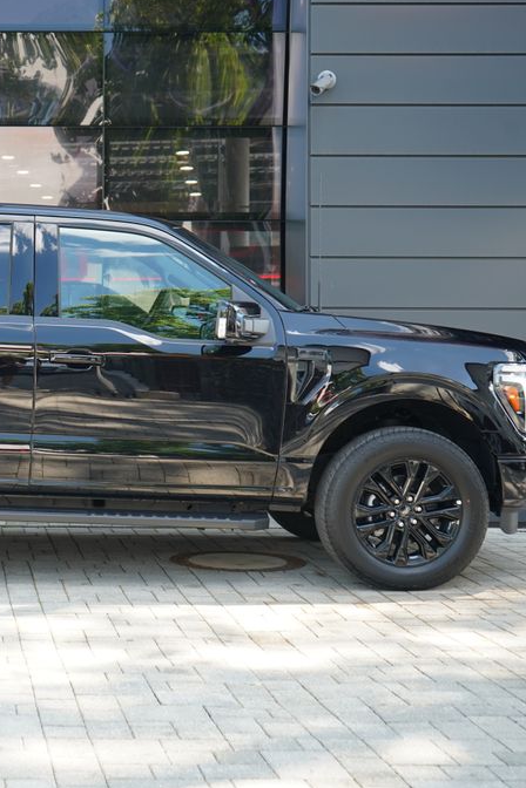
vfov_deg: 31.4
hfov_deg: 20.6
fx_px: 1403
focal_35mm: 64
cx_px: 0
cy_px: 395
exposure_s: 1/60
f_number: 4.5
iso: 320
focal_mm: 42
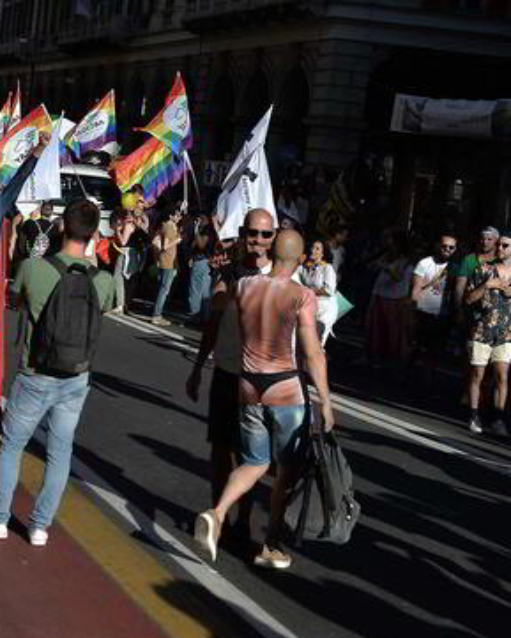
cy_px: 311
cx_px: 9
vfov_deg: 24.4
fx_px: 1474
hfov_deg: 19.2
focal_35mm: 78
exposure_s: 1/320
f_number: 6.3
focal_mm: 50
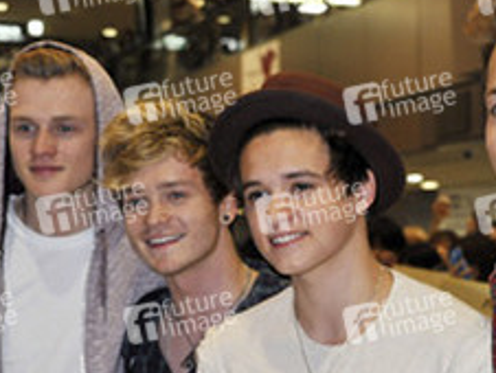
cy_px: 263
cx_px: 340
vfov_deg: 13.3
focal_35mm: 111
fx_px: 1592
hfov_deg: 17.6
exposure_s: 1/200
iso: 2000
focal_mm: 58
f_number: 5.6
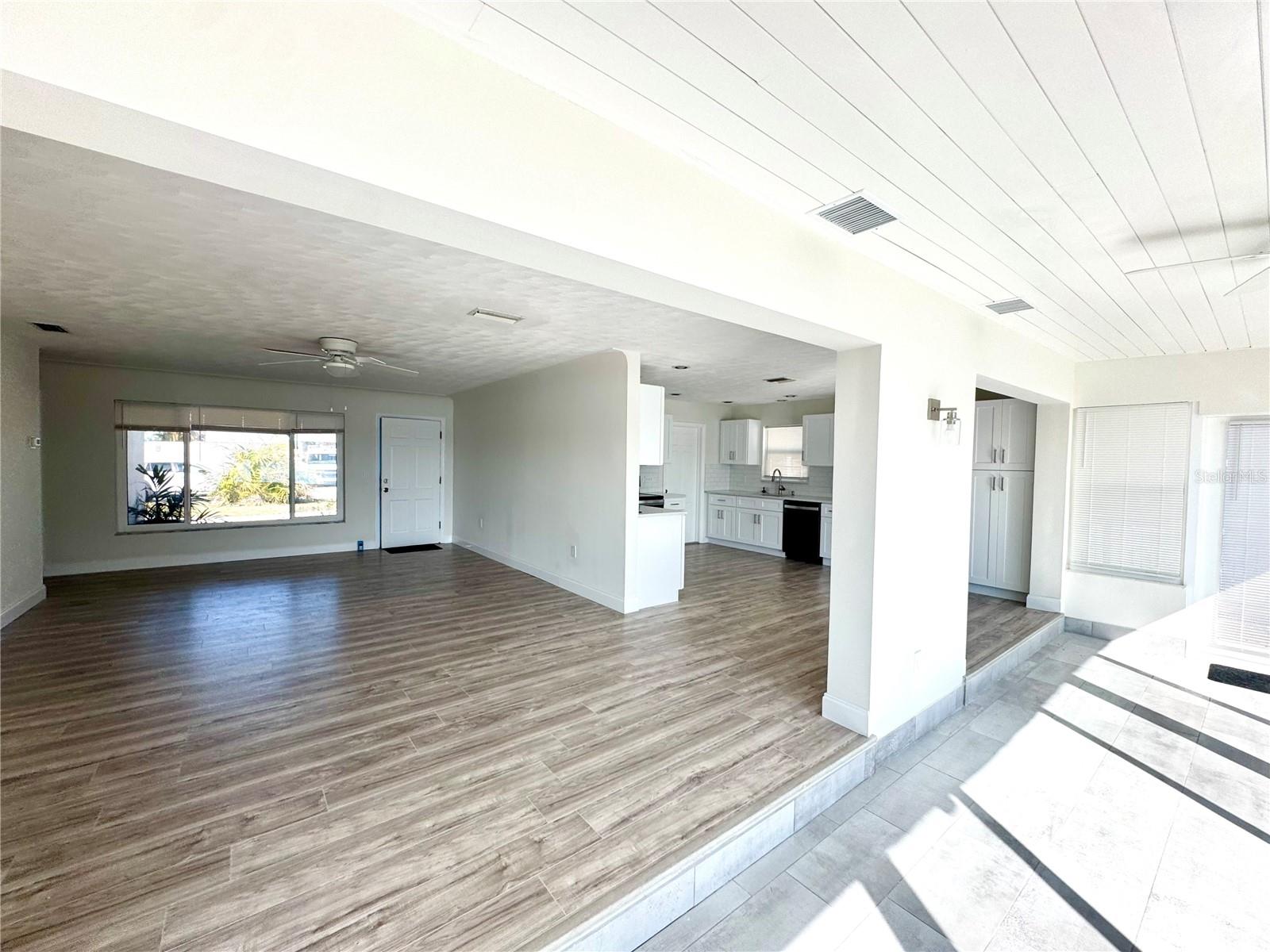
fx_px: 514
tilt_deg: -1.8
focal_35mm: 14
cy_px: 476
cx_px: 635
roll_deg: -1.7
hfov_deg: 102.1
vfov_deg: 85.7
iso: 40
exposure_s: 1/364
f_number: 2.2
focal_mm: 2.22
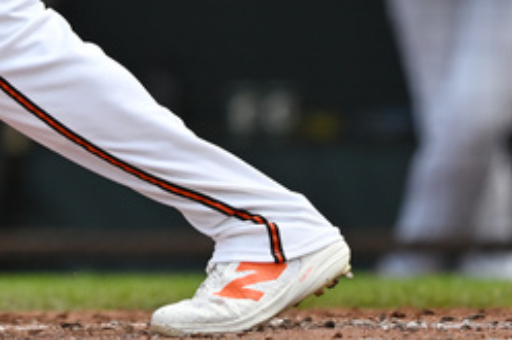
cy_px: -295
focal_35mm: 1652
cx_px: -211
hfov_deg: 1.2
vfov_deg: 0.8
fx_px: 23479
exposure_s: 1/1600
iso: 200
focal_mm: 400
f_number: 3.5
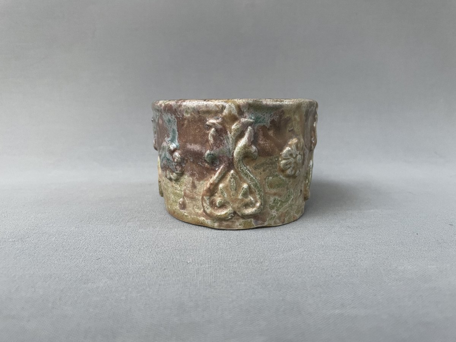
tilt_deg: -10.9
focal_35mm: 26
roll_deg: +0.0
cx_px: 228
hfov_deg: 67.3
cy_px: 171
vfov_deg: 53.1
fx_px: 343
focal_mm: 4.2
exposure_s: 1/60
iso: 160
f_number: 1.6
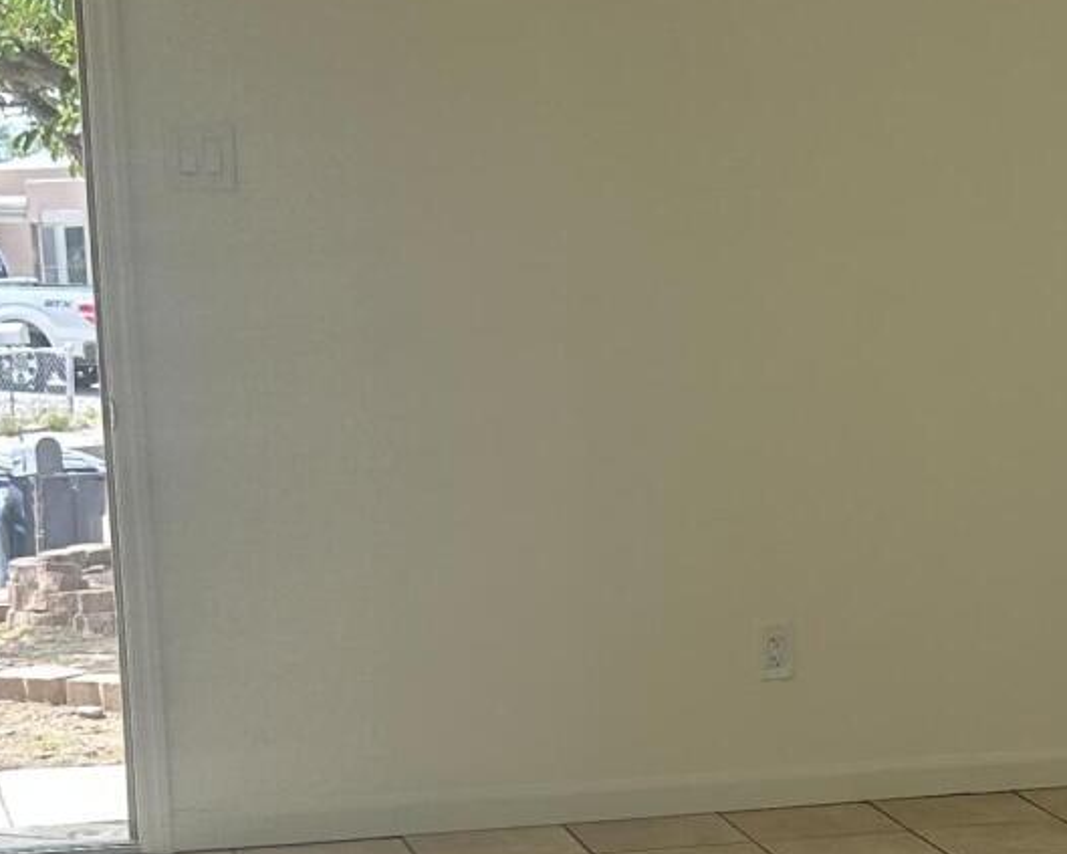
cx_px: 853
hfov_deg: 19.8
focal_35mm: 96
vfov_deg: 15.7
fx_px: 3031
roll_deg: +0.6
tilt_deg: -14.3
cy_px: 860
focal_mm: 5.7
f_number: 1.5
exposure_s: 1/271
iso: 50
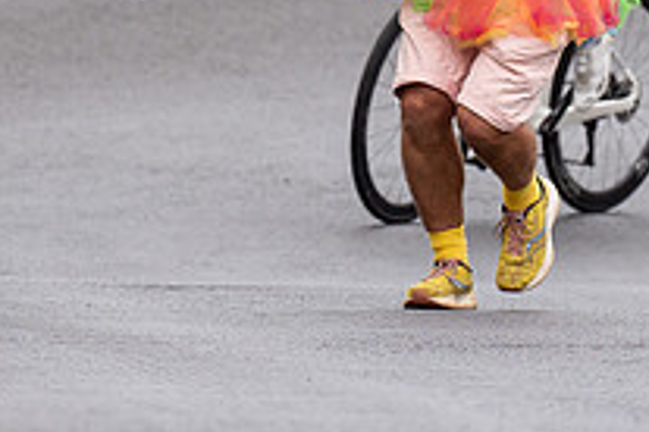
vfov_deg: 1.8
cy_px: -439
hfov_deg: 2.8
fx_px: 13394
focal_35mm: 743
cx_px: -299
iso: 320
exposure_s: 1/1000
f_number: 3.5
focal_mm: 157
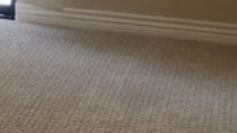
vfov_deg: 7.0
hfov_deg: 9.7
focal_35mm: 167
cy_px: -142
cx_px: -485
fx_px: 1048
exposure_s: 1/120
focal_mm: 5.4
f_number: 1.8
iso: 25
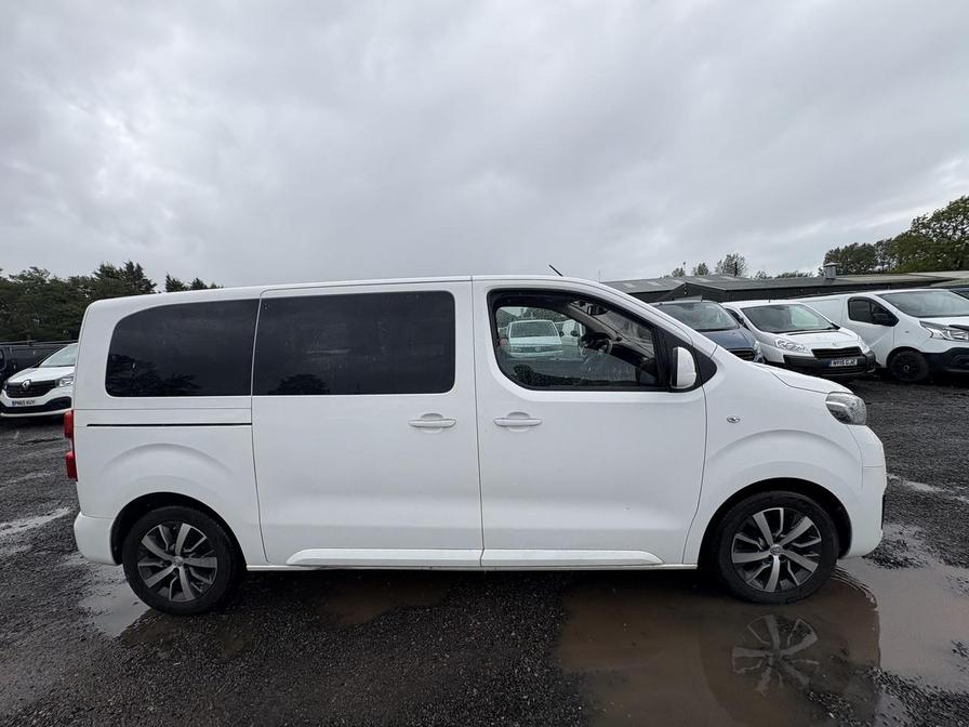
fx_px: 392
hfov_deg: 102.1
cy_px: 364
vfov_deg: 85.7
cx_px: 484
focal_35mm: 14
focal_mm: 2.22
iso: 40
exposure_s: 1/1143
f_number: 2.2
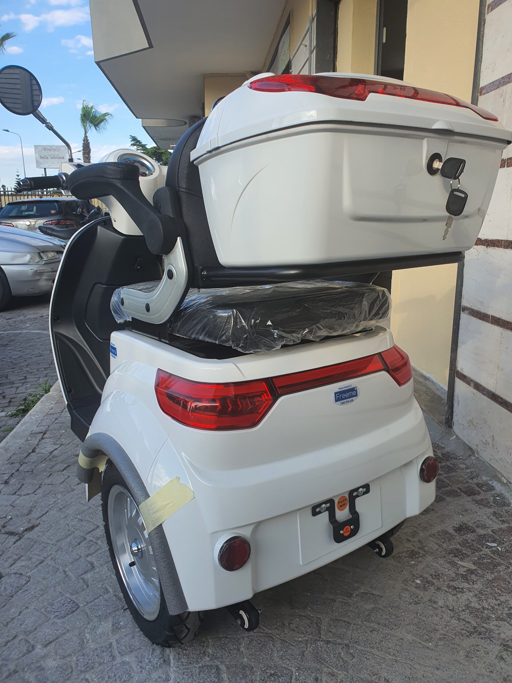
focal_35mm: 26
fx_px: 513
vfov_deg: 67.3
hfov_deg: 53.1
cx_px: 256
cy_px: 342
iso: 50
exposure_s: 1/503
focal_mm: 4.3
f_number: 2.4
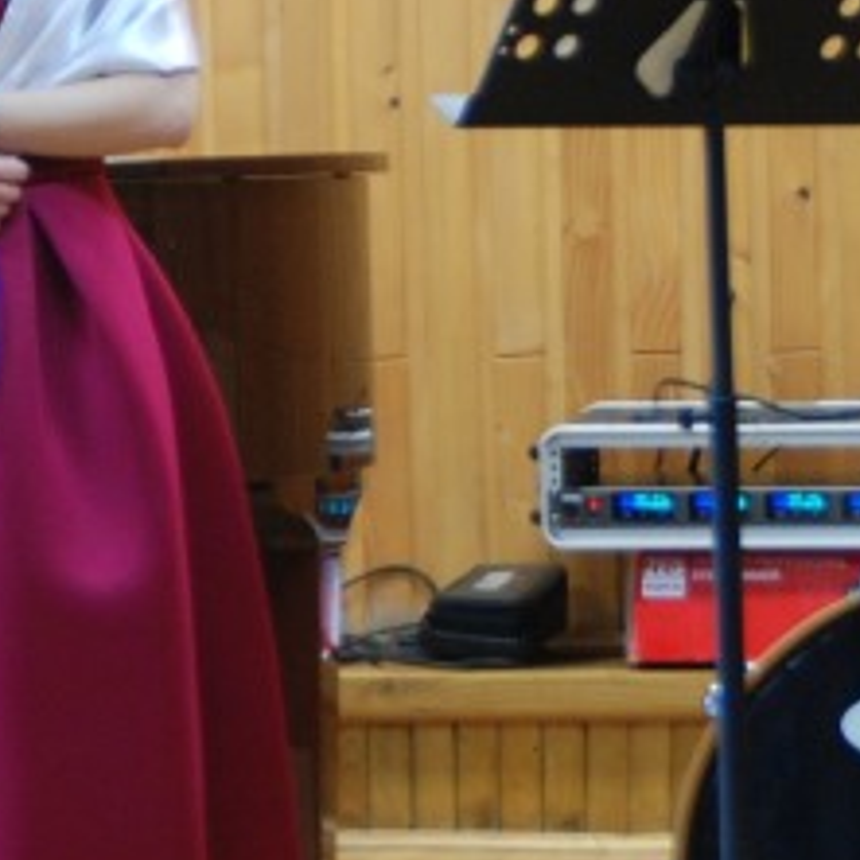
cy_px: 344
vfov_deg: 7.0
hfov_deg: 6.8
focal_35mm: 249
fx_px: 6999
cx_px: -961
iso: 400
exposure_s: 1/15
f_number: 3.5
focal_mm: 36
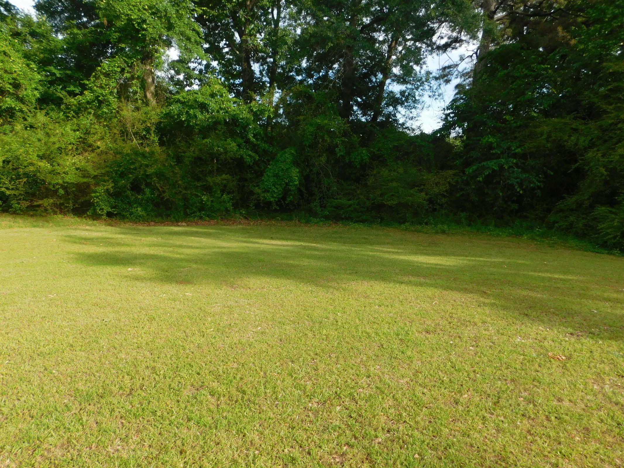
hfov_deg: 73.9
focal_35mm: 23
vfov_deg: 58.9
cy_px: 234
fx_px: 415
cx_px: 312
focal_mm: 4
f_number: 3
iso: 125
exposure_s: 1/640
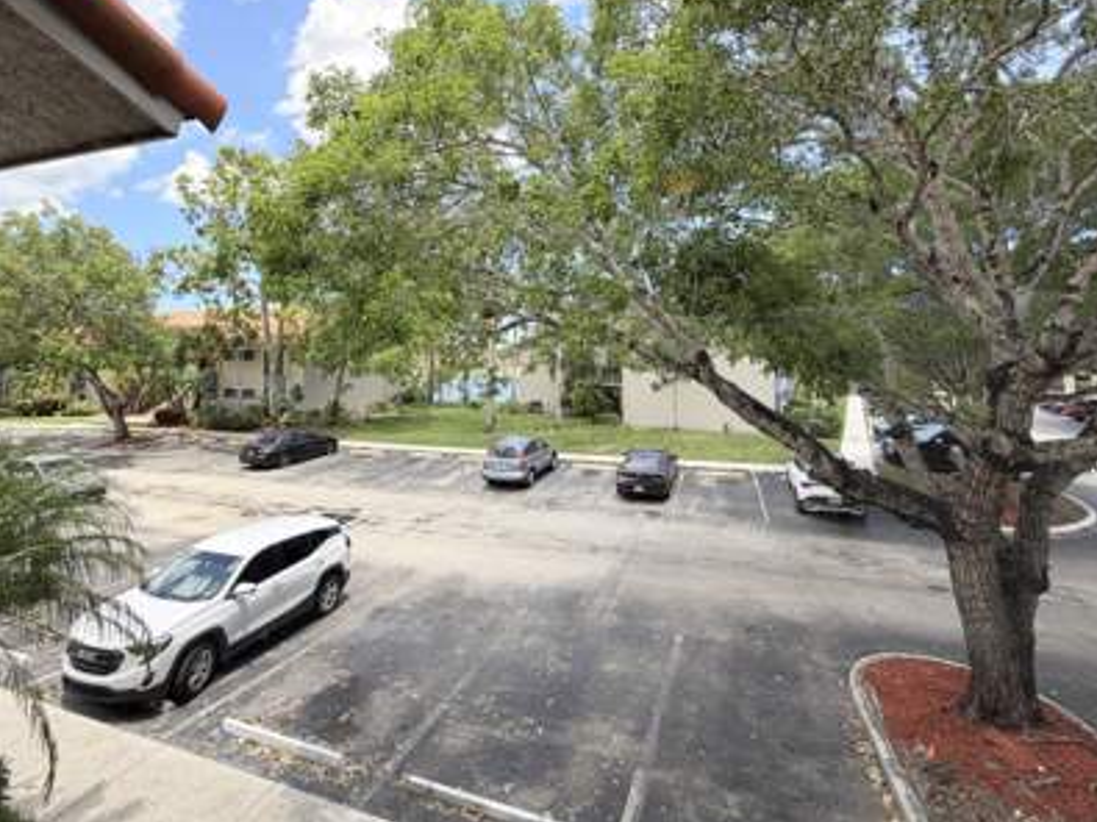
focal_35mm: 17
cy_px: 326
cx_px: 528
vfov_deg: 73.8
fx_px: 539
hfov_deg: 91.0
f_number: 2.2
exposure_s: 1/502
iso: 50
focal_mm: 2.22
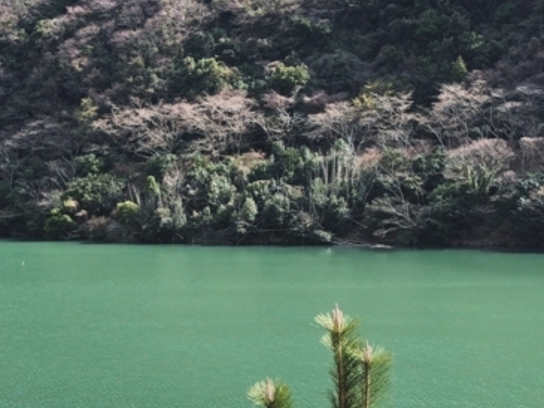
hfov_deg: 27.6
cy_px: 248
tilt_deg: -2.9
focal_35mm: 69
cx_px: 118
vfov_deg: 21.3
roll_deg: +1.4
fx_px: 1085
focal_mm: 4
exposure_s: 1/484
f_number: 1.8
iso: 20
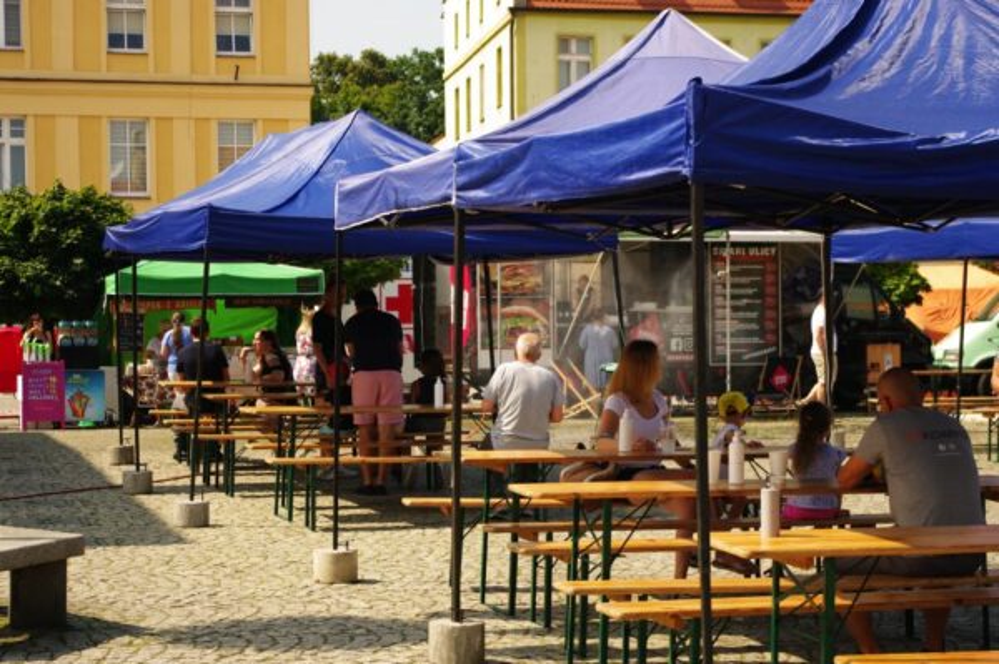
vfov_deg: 16.5
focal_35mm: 82
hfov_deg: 24.6
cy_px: 332
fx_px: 2287
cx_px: 500
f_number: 6.7
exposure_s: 1/750
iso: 280
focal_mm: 55
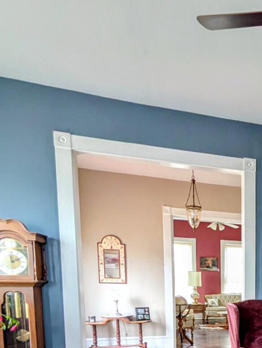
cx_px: 327
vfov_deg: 51.2
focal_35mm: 31
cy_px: 317
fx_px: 312
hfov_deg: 34.5
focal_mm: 2.02
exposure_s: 1/23.8
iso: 202
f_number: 1.7
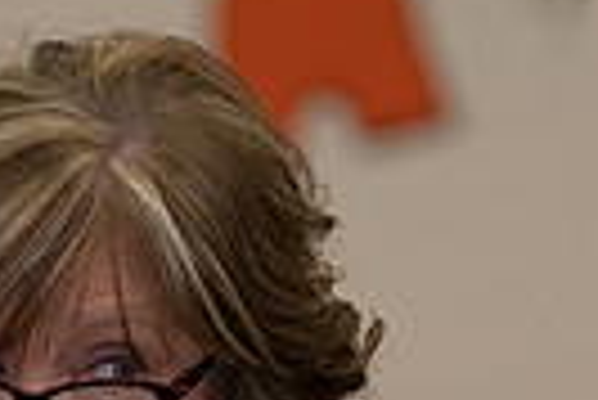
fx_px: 29250
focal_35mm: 1759
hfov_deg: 1.2
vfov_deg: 0.8
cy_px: 838
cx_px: 31
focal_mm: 404
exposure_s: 1/160
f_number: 6.3
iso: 2000
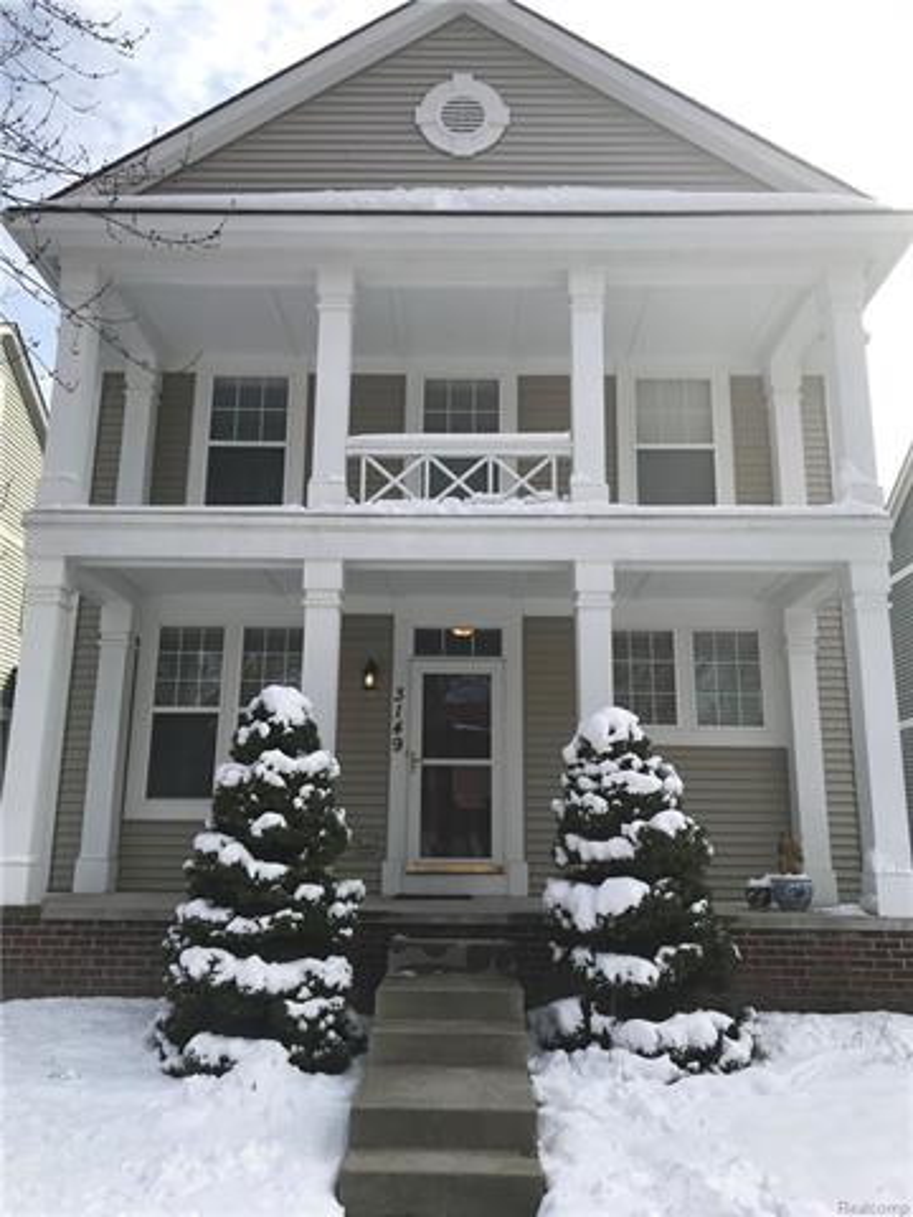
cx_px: 456
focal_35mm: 28
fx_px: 985
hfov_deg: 49.7
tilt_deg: +13.6
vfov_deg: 63.4
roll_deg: -0.2
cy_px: 608
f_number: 1.8
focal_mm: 3.99
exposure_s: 1/1408
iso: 20
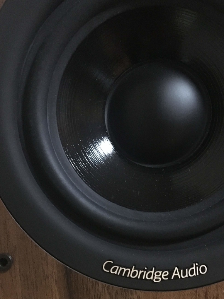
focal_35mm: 45
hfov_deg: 32.1
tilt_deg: -2.4
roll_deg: +0.5
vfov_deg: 41.7
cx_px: 139
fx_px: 388
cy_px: 191
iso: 320
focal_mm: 4.15
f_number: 2.2
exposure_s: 1/15
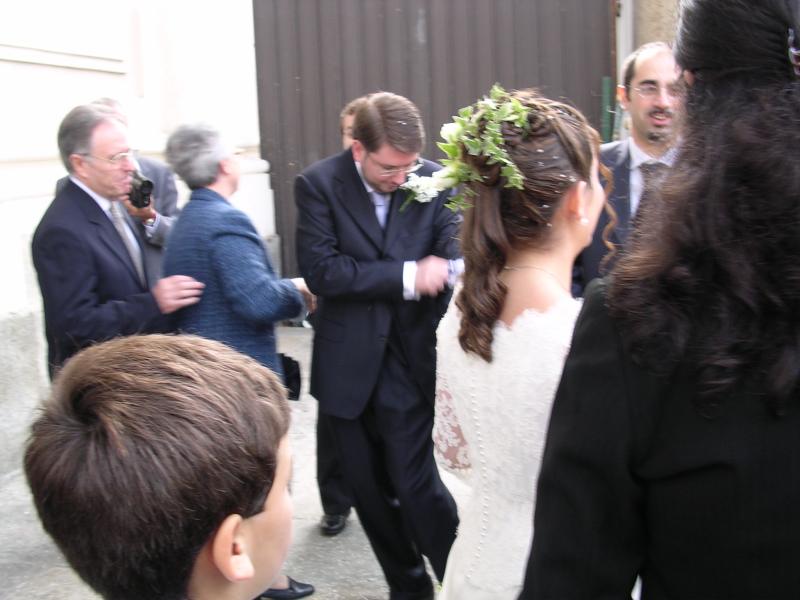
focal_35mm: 38
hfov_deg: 49.0
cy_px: 300
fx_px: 878
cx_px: 400
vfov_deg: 37.7
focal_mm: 5.8
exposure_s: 1/53.7
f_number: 2.8
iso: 100
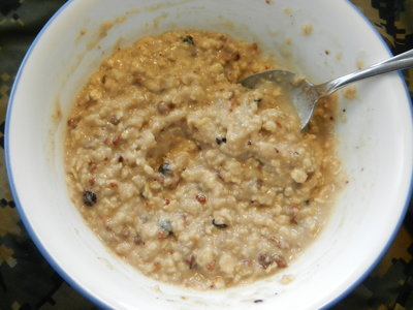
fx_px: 632
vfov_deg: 27.5
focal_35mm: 53
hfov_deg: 36.2
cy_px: 155
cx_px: 206
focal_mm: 9.4
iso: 180
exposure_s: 1/30
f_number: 4.4
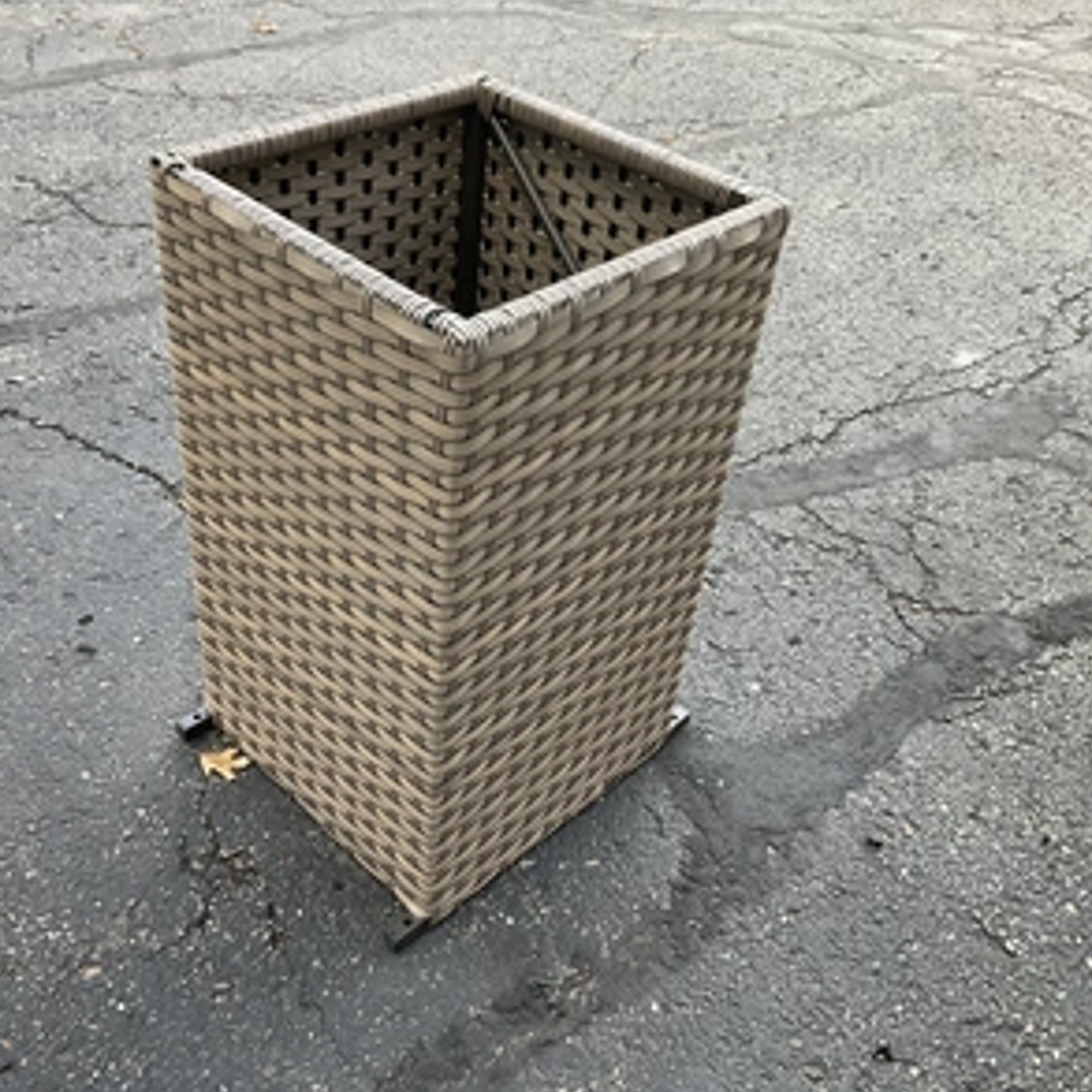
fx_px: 1249
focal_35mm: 35
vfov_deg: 47.2
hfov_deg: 47.1
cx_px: 481
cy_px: 540
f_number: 1.8
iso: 40
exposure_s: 1/122
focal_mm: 3
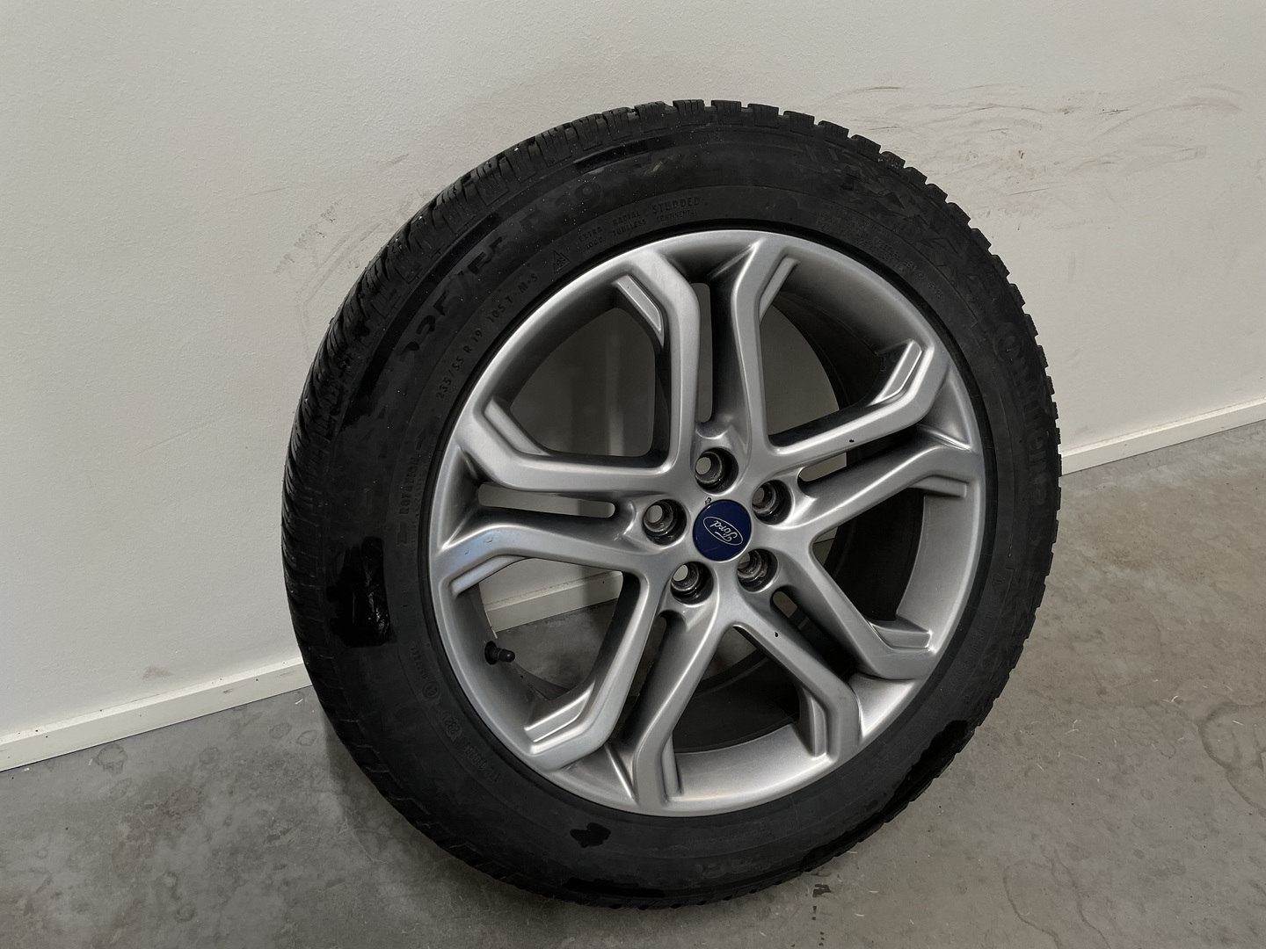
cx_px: 633
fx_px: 951
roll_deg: -0.1
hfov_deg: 67.3
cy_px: 474
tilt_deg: -39.0
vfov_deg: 53.1
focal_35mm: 26
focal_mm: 4.2
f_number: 1.6
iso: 100
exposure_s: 1/100
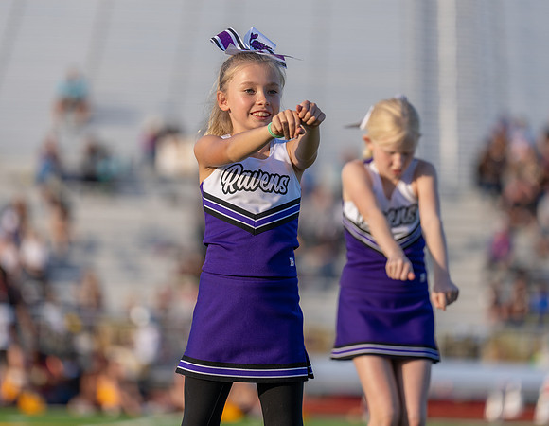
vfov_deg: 5.7
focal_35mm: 267
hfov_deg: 7.3
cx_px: 258
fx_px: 4287
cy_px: 187
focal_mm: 200
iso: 100
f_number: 2.8
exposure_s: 1/1000
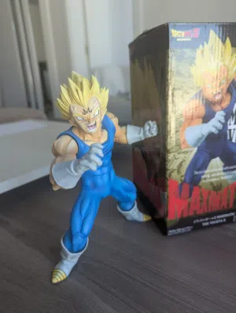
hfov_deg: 57.0
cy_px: 156
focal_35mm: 24
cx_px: 118
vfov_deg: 71.5
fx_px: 217
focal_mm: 6.81
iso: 55
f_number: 1.85
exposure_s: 1/32.3
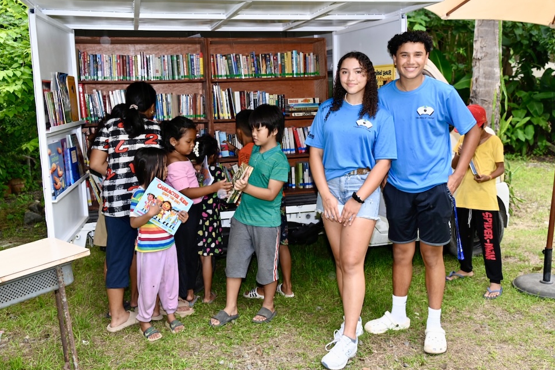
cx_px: 298
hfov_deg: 53.6
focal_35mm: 36
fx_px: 549
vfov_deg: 37.3
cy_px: 172
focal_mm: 30.5
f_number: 5
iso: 200
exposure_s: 1/60
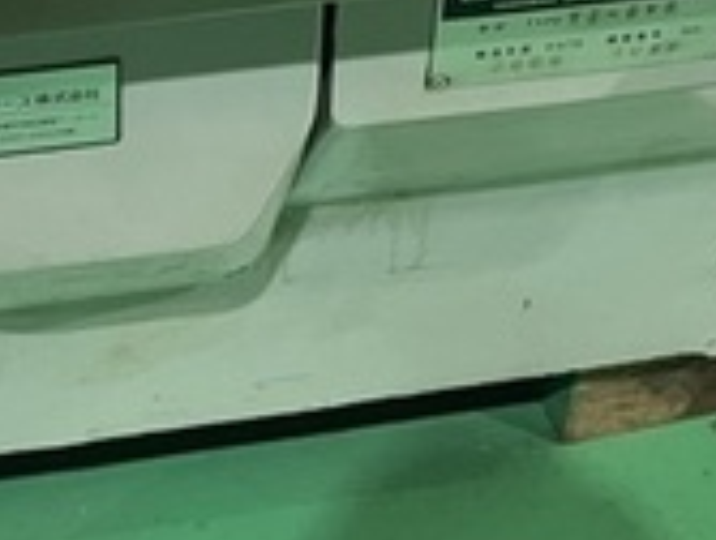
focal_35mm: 107
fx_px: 2218
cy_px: -244
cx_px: 51
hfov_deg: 18.0
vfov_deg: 13.2
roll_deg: +0.2
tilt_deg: -36.4
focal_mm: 3.99
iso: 400
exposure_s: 1/33
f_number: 1.8
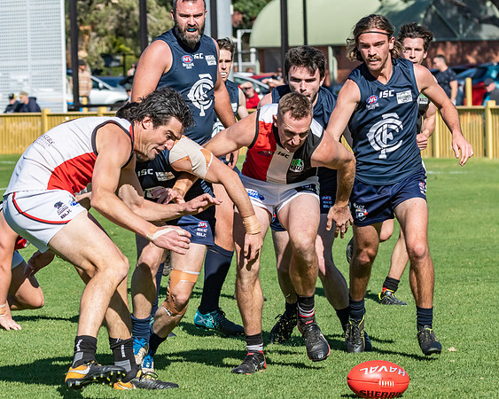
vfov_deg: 6.1
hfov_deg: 7.6
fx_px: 3741
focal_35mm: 253
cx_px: 288
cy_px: 200
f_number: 10
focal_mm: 150
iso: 800
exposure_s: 1/5000
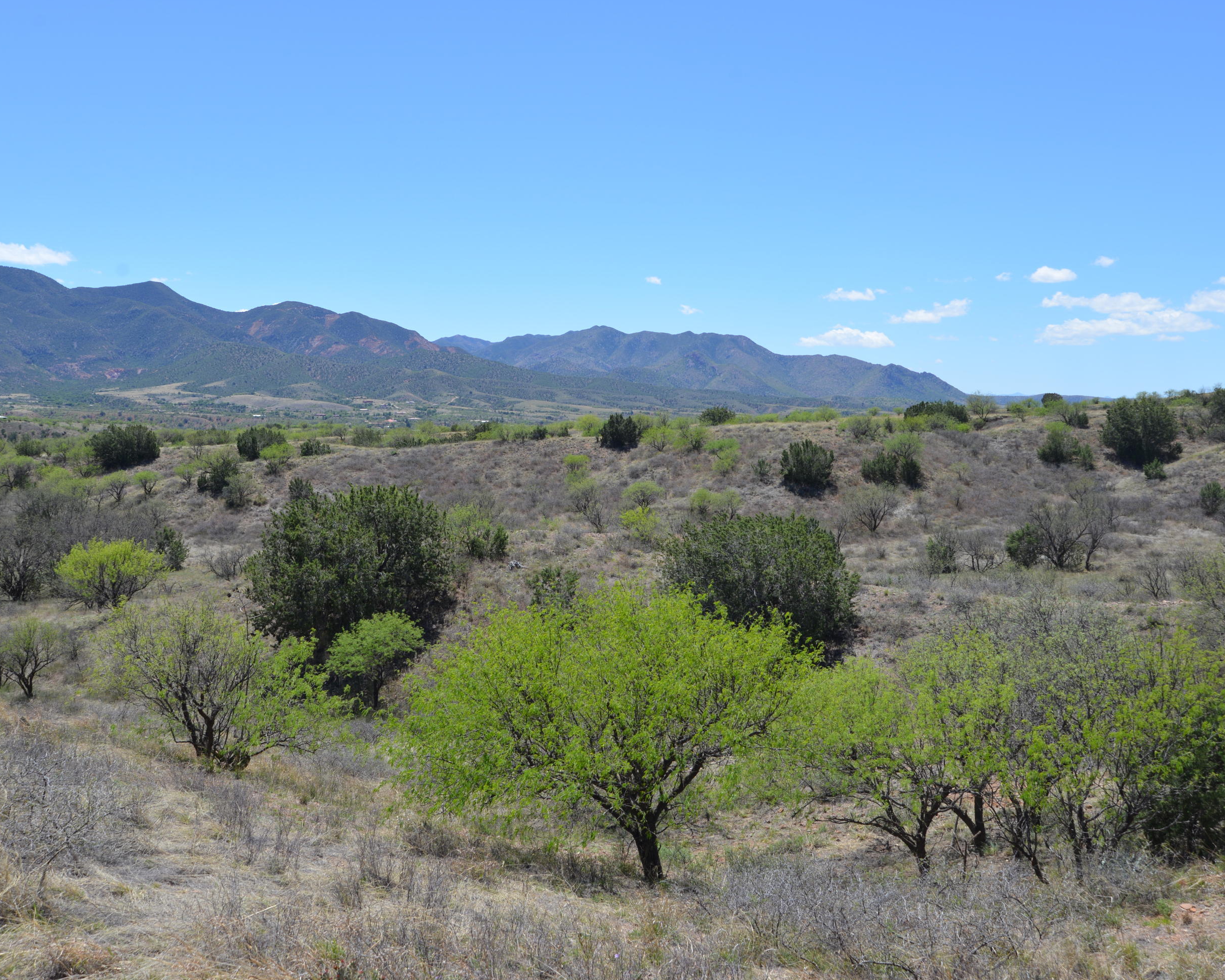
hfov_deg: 49.1
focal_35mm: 37
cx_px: 611
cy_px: 480
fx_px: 1341
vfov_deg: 40.1
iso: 100
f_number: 8
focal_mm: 32
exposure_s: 1/250
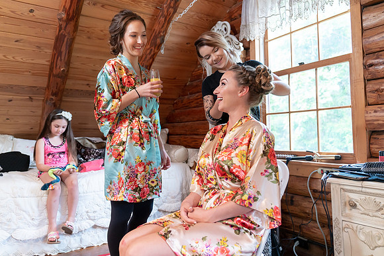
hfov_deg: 68.1
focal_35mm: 27
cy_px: 123
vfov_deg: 48.6
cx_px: 191
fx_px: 284
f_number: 2.8
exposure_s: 1/200
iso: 2000
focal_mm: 25
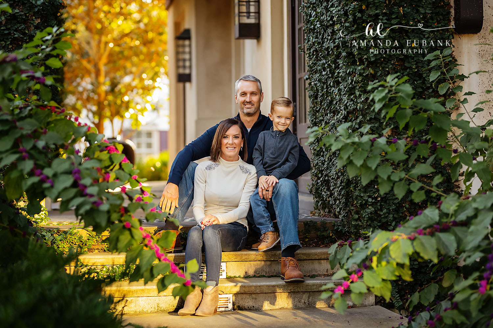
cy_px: 164
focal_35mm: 85
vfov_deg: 16.1
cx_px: 246
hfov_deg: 23.9
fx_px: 1164
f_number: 2
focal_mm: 85
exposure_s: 1/800
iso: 1000
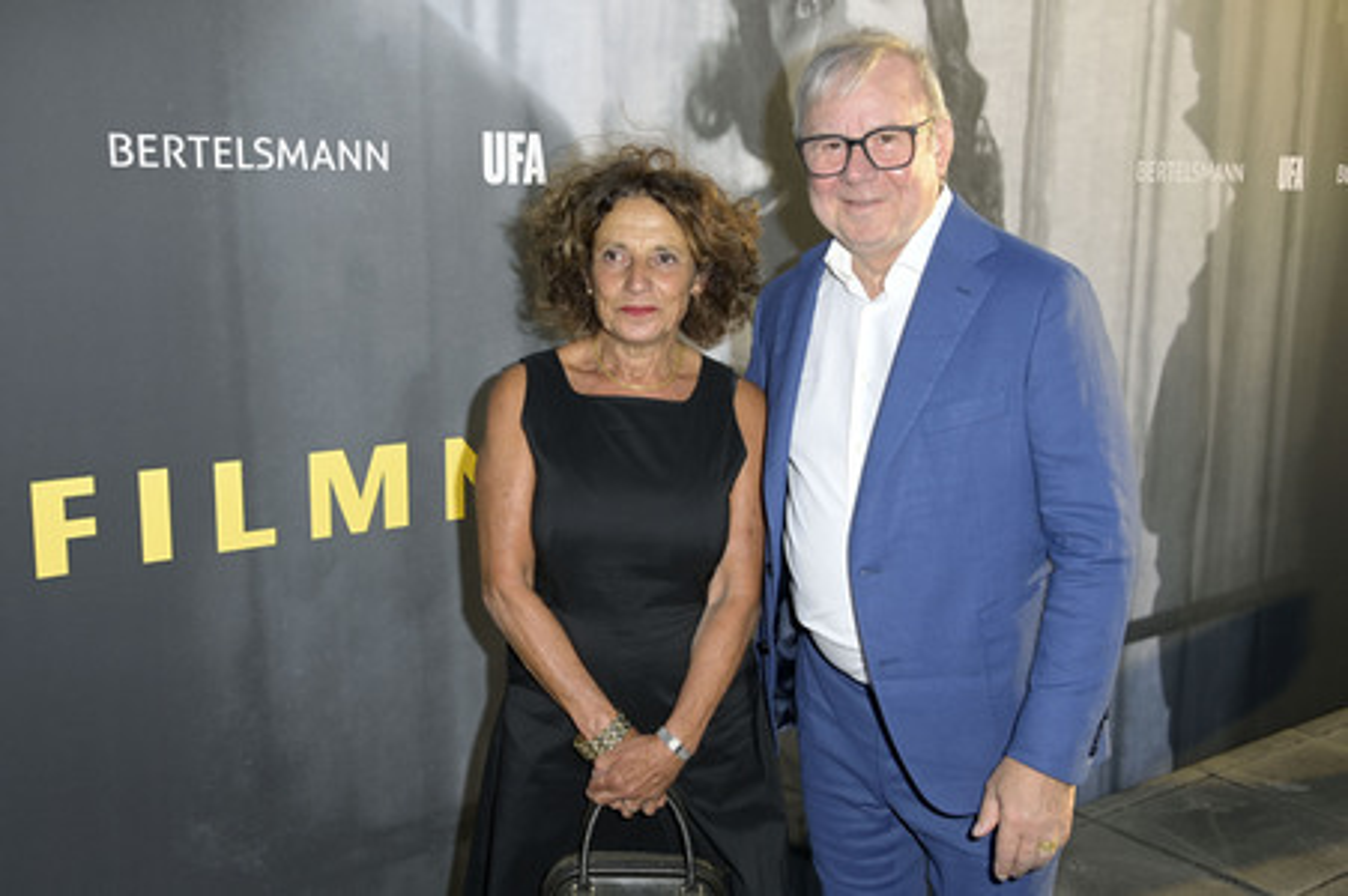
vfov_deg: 36.8
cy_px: 448
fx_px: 1347
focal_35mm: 36
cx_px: 674
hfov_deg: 53.2
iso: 320
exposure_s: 1/250
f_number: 9
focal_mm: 36
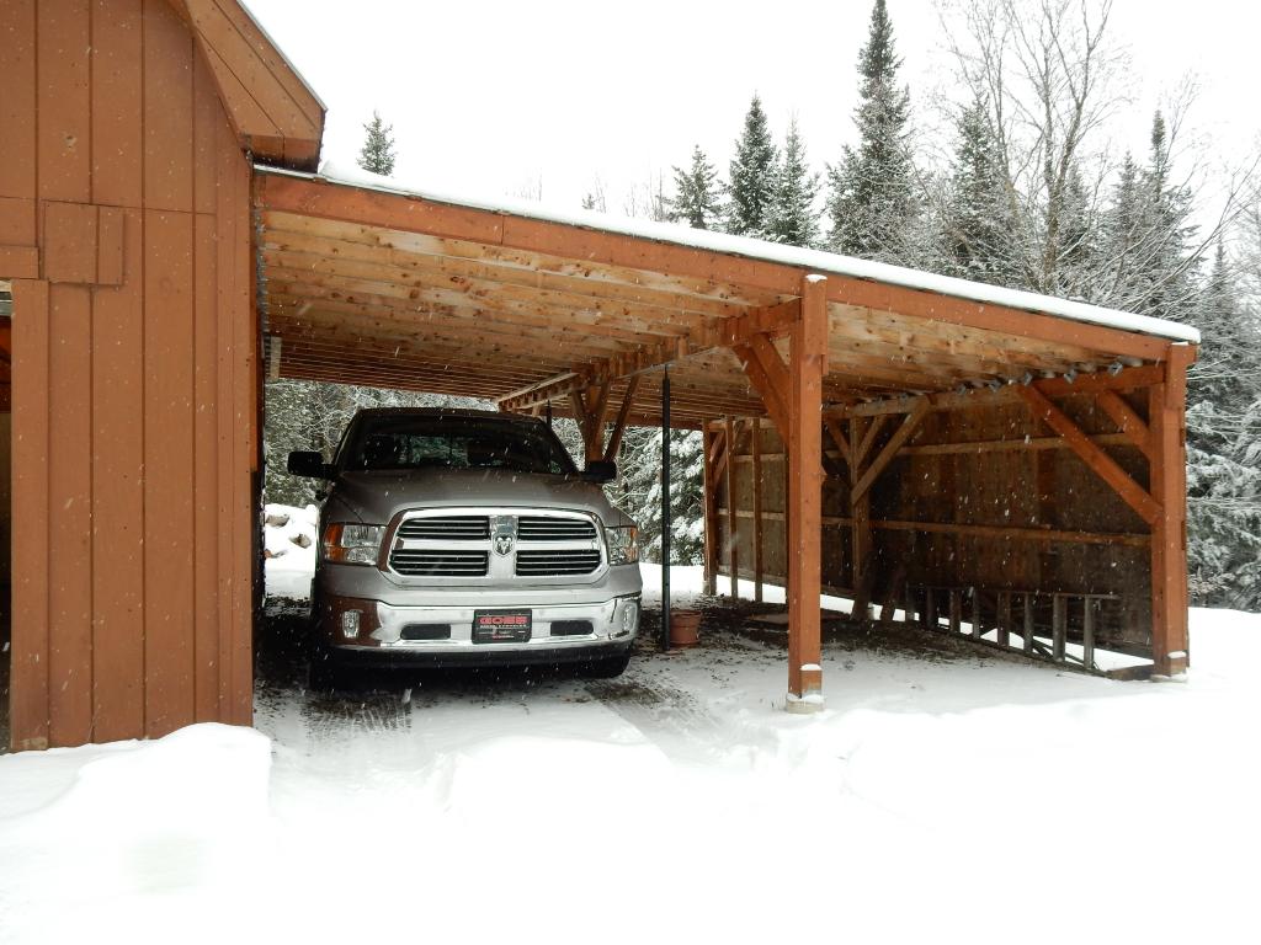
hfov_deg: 69.4
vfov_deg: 54.9
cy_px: 472
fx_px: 911
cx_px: 630
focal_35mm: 25
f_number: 3.7
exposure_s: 1/200
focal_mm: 4.5
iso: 125
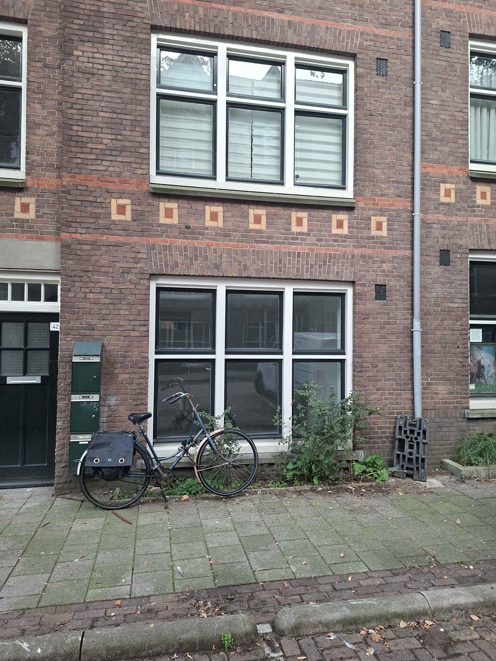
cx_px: 248
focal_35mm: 23
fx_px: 439
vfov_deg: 73.9
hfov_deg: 58.9
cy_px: 330
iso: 125
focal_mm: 5.54
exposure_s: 1/100
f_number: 1.8
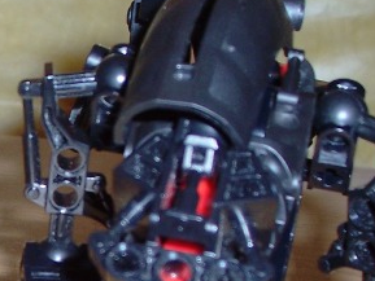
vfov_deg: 11.8
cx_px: -90
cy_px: 253
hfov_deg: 15.1
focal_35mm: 125
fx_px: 1355
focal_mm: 7
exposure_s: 1/60
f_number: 3
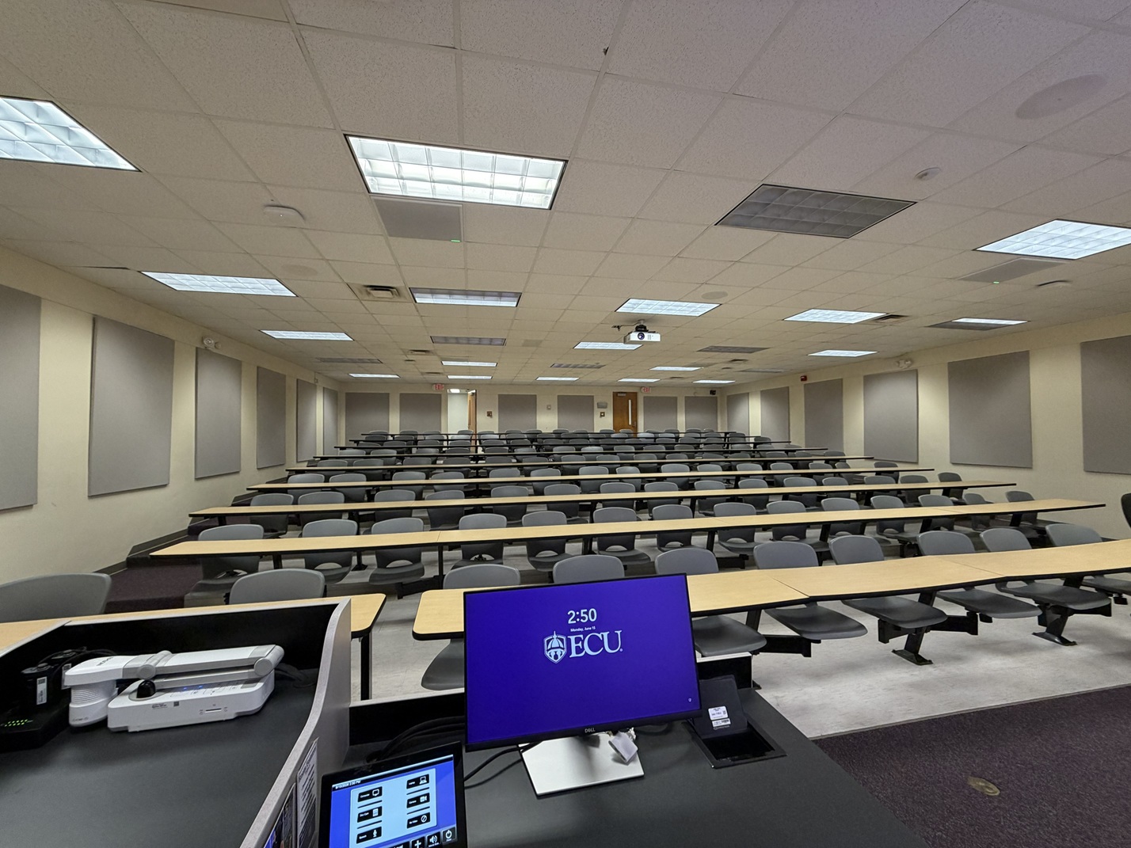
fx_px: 457
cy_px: 424
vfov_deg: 85.7
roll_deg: +0.8
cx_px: 566
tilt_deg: +1.7
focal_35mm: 14
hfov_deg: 102.1
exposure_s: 1/60
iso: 200
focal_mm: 2.22
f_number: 2.2
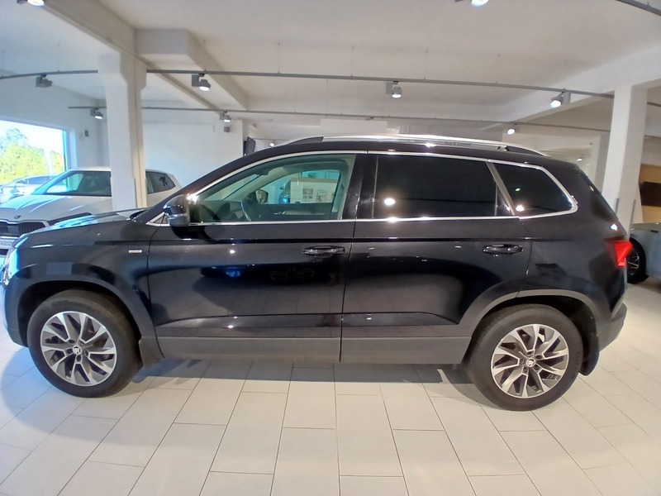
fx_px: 325
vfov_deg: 74.7
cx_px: 330
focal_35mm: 17
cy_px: 248
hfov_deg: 91.0
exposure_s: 1/50
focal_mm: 1.4
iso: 100
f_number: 2.2
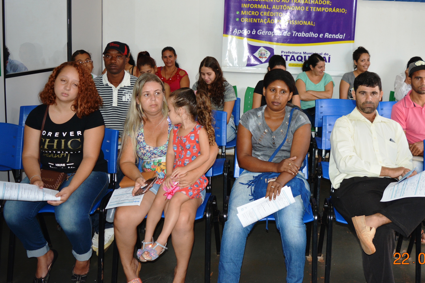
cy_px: 94
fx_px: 484
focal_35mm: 41
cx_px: 287
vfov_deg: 32.4
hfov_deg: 46.6
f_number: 3.8
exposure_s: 1/60
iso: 560
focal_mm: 20
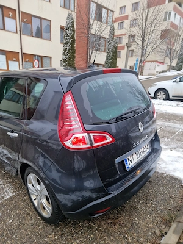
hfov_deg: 58.9
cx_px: 92
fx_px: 162
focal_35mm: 23
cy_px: 122
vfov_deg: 73.9
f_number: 1.8
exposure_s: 1/50
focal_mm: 5.4
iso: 64
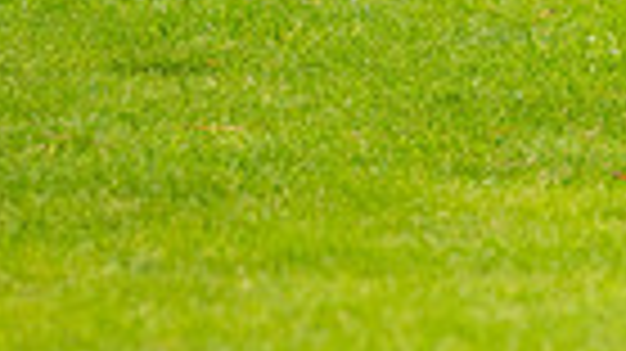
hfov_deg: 1.5
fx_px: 24387
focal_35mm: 1470
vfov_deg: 0.8
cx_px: 1457
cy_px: 85
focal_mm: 300
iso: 400
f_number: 4.5
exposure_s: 1/3200
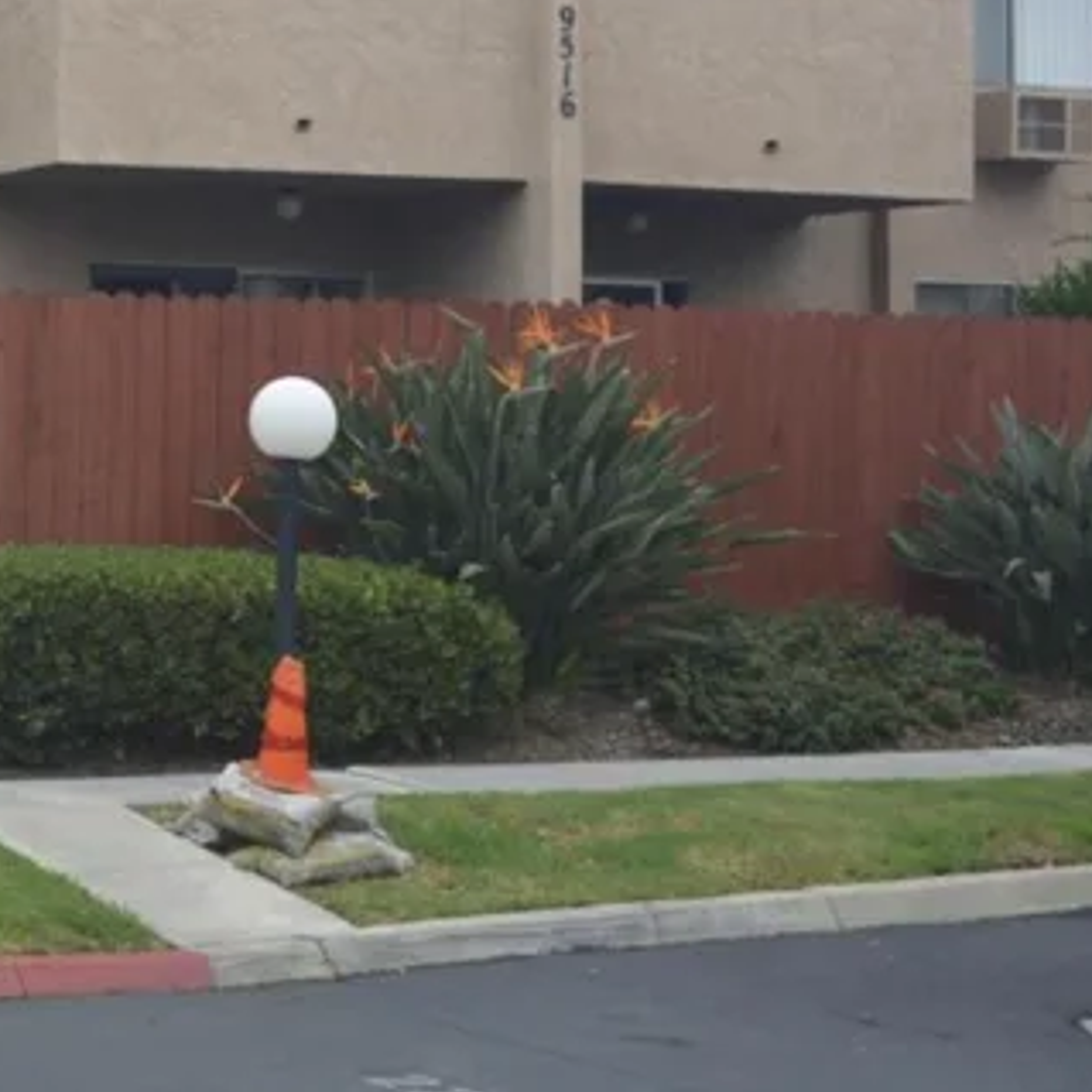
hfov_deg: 18.5
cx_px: -329
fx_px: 3105
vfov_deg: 19.8
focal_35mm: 87
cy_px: 284
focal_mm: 26
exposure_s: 1/200
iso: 200
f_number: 7.1
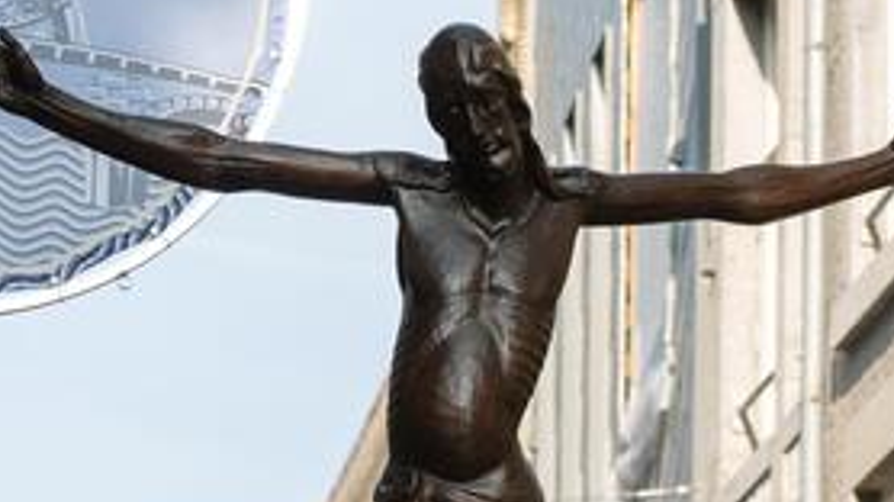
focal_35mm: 342
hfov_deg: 6.3
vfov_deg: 3.5
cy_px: 943
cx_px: 656
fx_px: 8103
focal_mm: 63
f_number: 5
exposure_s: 1/800
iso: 400
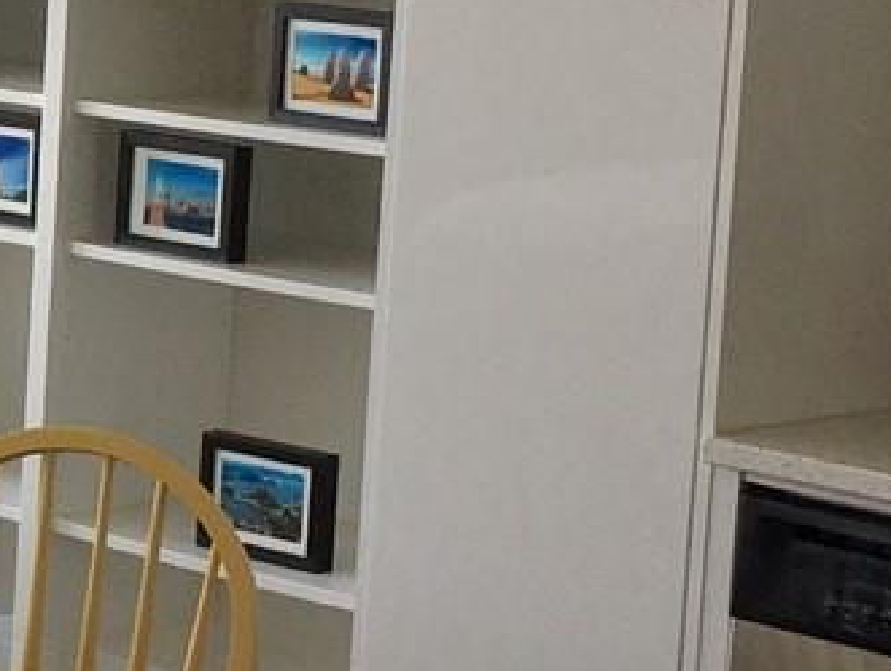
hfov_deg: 13.6
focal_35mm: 140
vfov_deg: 10.6
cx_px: -275
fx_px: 3607
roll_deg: -2.1
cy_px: 181
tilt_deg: -5.5
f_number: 2.2
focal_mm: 4.15
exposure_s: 1/130
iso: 32
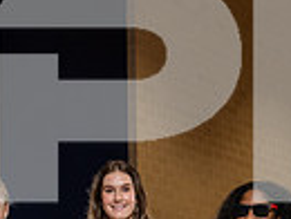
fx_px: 1120
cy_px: 356
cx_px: -51
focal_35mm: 133
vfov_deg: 10.7
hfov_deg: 14.4
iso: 500
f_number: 8
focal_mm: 31
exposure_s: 1/125
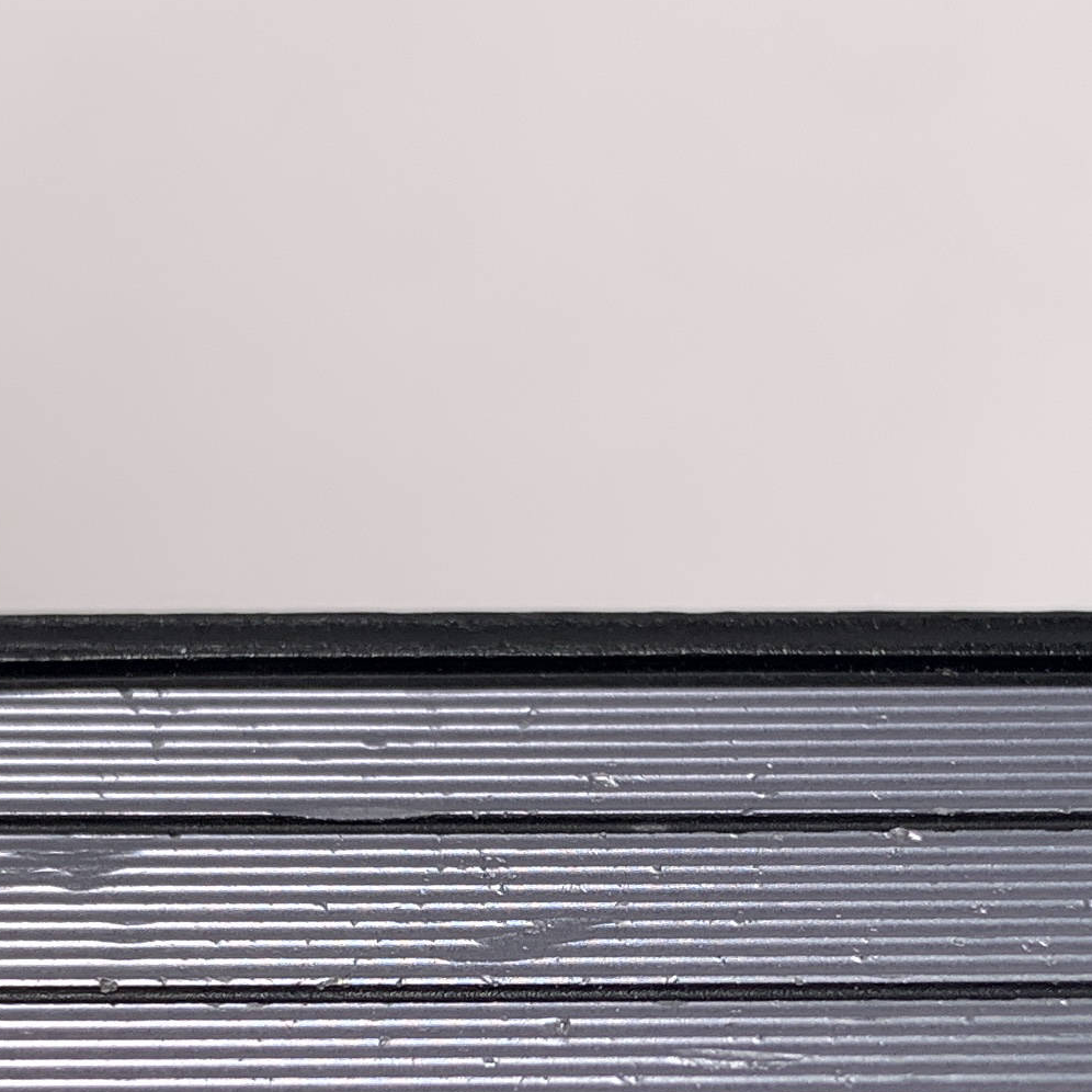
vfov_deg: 18.2
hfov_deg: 18.6
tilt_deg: -66.1
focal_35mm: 93
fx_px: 3319
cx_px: 738
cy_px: 1106
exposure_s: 1/268
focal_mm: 4.25
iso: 25
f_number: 1.8
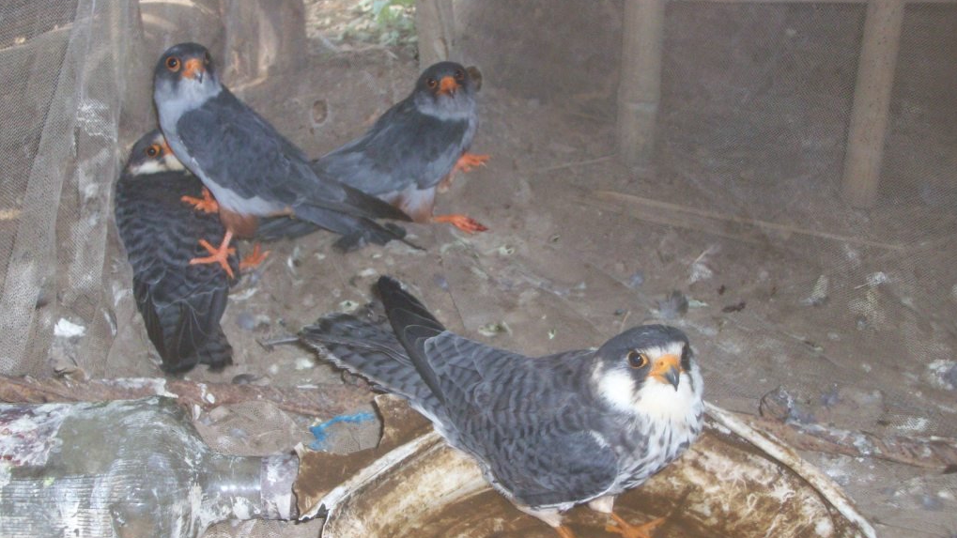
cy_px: 339
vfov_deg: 25.9
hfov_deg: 44.6
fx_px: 1167
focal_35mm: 46
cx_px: 479
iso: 160
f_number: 3.2
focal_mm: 7.1
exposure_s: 1/65.1
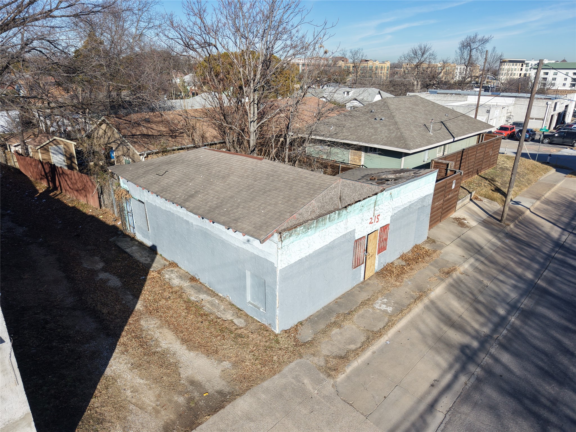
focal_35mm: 24
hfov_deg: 71.6
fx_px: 399
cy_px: 216
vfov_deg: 56.8
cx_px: 288
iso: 190
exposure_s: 1/4000
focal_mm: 8.67
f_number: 1.8
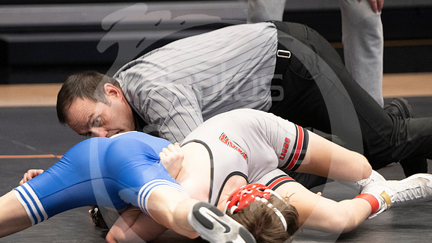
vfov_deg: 3.2
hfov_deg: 5.8
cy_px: 290
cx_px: 178
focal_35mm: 374
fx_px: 4286
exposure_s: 1/1000
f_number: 2.8
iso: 3200
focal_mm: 175
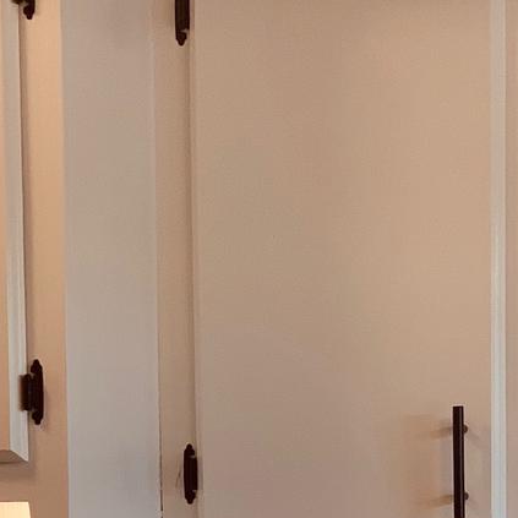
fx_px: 2827
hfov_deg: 10.4
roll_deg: +0.6
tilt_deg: -6.7
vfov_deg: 10.1
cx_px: 136
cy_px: 803
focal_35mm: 167
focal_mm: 6
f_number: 2.4
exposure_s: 1/120
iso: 64
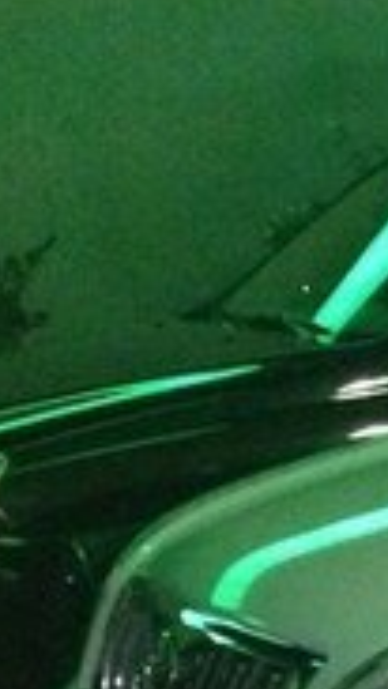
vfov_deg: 16.1
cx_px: 1194
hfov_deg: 7.9
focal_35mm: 130
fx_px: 2377
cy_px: 747
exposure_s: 1/16
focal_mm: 4.13
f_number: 2.4
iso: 800
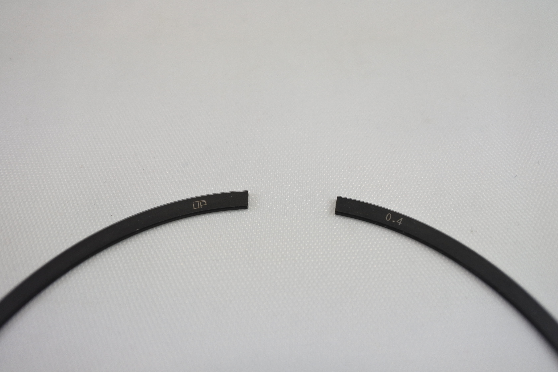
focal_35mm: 29
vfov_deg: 45.0
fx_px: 449
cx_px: 279
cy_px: 186
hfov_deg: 63.7
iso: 320
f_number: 3.8
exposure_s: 1/250
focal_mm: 11
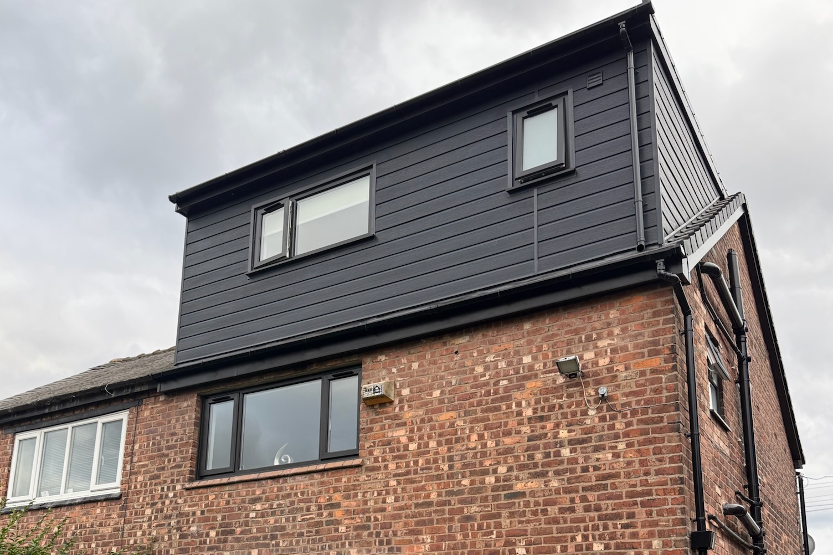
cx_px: 412
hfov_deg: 55.8
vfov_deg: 37.2
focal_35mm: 34
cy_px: 460
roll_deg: -1.6
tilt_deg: +14.1
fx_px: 786
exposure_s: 1/478
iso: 100
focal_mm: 6.76
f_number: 1.78
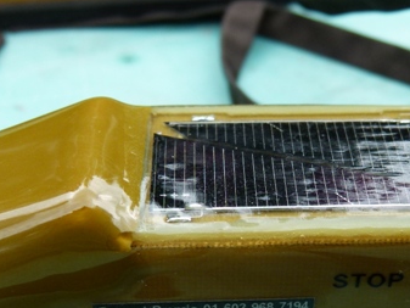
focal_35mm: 74
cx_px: 288
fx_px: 877
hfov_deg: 26.1
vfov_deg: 19.7
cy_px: 243
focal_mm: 7
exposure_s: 1/100
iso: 100
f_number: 3.1
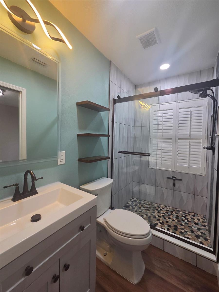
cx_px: 110
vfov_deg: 106.2
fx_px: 110
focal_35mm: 13
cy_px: 146
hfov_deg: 89.9
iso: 160
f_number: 2.2
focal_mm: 2.2
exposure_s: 1/120
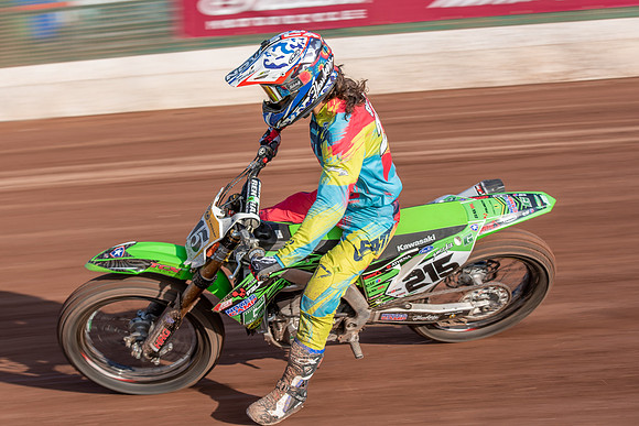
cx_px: 305
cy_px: 172
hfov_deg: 24.3
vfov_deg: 16.3
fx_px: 1484
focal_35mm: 84
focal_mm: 70
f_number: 7.1
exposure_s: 1/200
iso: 100
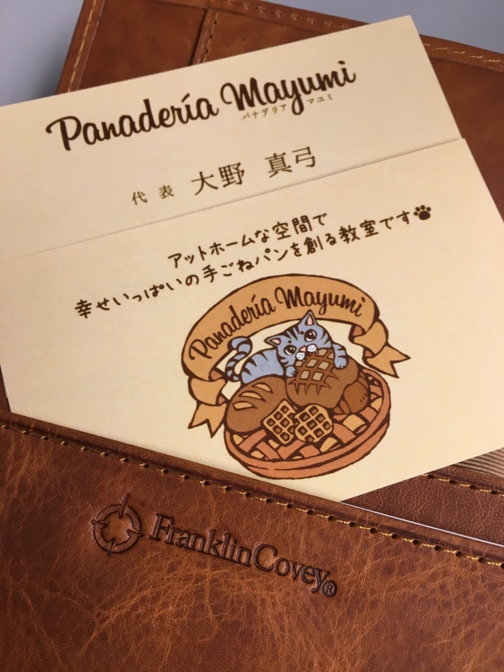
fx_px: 563
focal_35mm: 29
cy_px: 336
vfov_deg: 61.7
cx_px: 252
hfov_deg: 48.2
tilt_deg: -66.4
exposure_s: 1/30
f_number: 2.2
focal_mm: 4.15
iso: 50
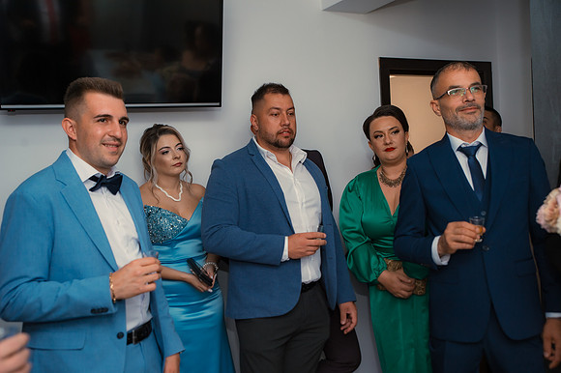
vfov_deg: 35.0
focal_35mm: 38
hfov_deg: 50.7
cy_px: 186
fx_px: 592
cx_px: 280
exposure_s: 1/125
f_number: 3.5
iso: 500
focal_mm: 38
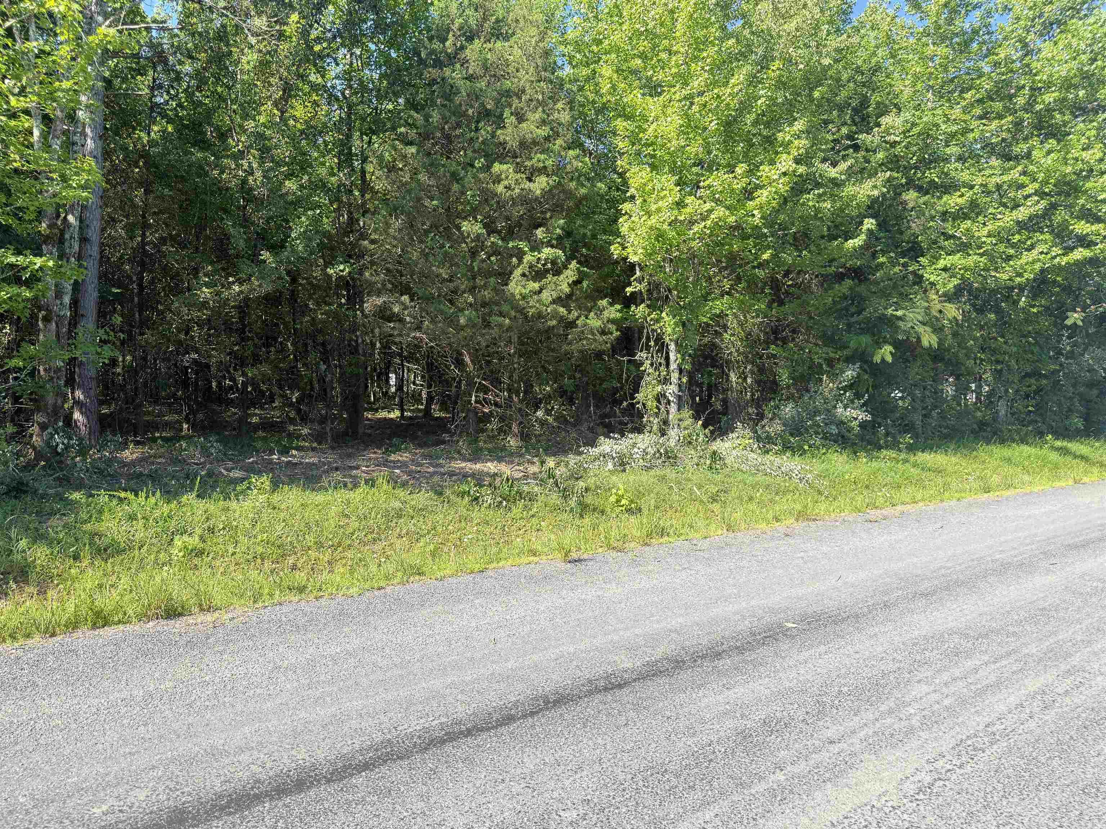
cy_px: 414
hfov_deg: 71.6
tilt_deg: -1.9
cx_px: 553
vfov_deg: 56.8
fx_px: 767
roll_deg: -1.1
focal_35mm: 24
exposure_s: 1/421
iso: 100
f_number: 1.78
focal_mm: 6.76
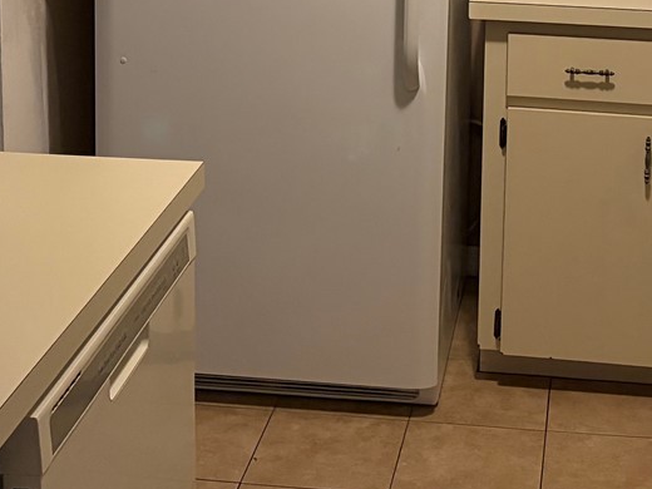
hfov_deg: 24.2
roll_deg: -1.1
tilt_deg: -9.8
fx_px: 1507
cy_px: -105
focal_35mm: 80
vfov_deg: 17.5
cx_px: 461
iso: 500
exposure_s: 1/40
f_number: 1.6
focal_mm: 5.96
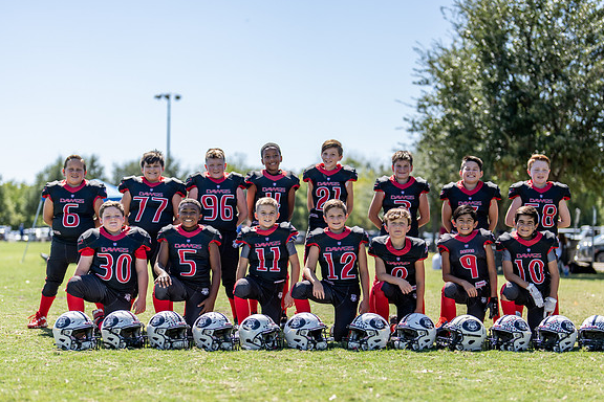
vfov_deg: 20.0
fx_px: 1141
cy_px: 240
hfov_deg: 29.7
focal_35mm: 68
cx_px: 316
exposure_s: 1/5000
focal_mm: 50
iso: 100
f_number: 1.2
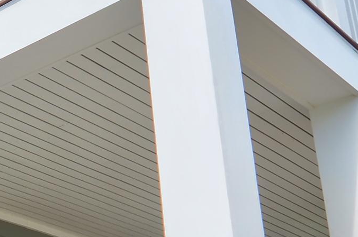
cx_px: -140
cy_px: 206
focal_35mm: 73
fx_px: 727
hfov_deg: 23.5
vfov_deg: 18.3
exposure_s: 1/160
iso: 100
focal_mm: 11
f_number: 6.3
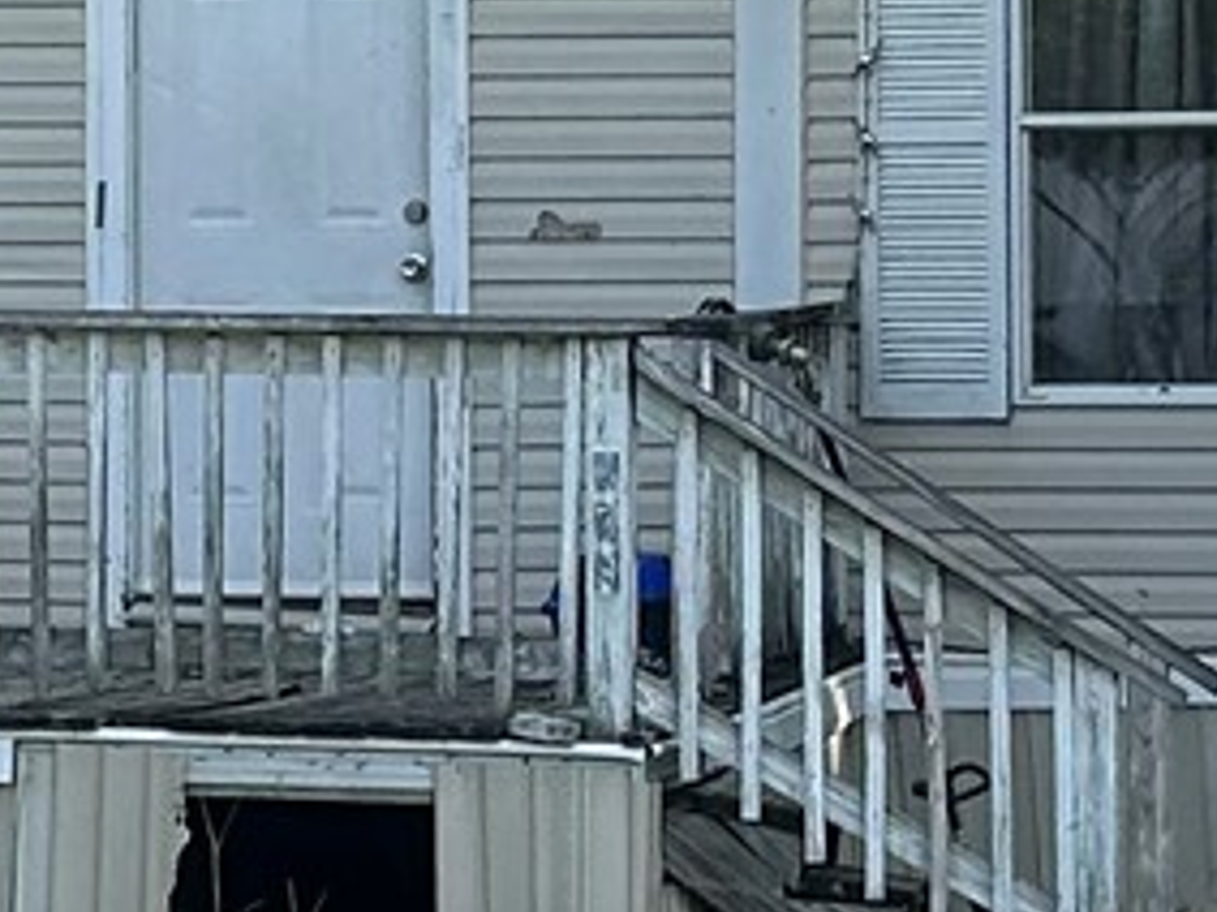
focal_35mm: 188
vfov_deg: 7.9
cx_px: 17
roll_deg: +0.9
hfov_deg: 10.4
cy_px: 314
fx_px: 6607
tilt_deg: -2.8
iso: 50
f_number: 1.5
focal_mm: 5.7
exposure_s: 1/1597
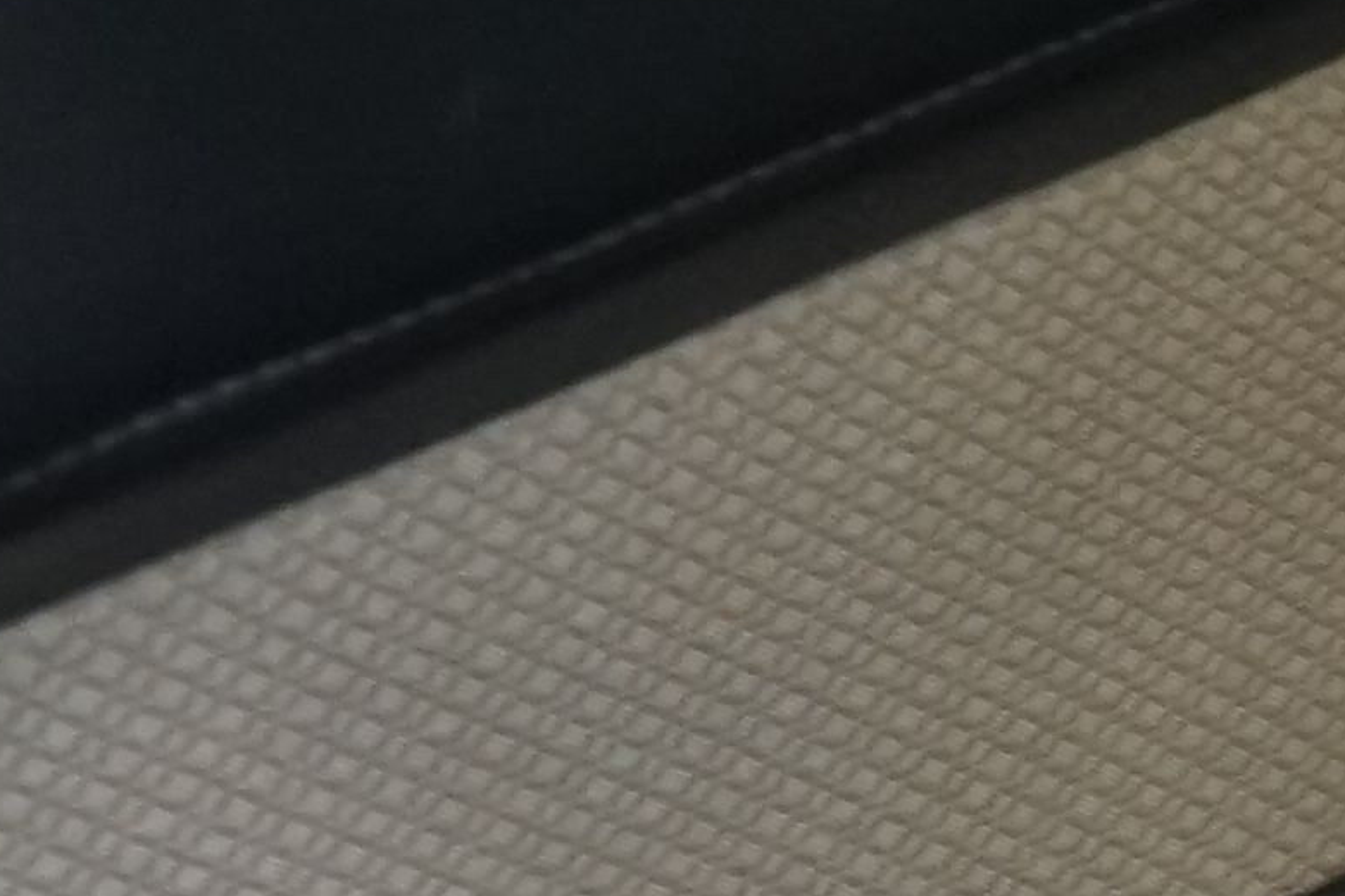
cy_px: 2759
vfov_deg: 5.7
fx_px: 8331
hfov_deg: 7.8
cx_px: 4321
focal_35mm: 223
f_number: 5
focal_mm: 29
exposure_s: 1/20
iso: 1600
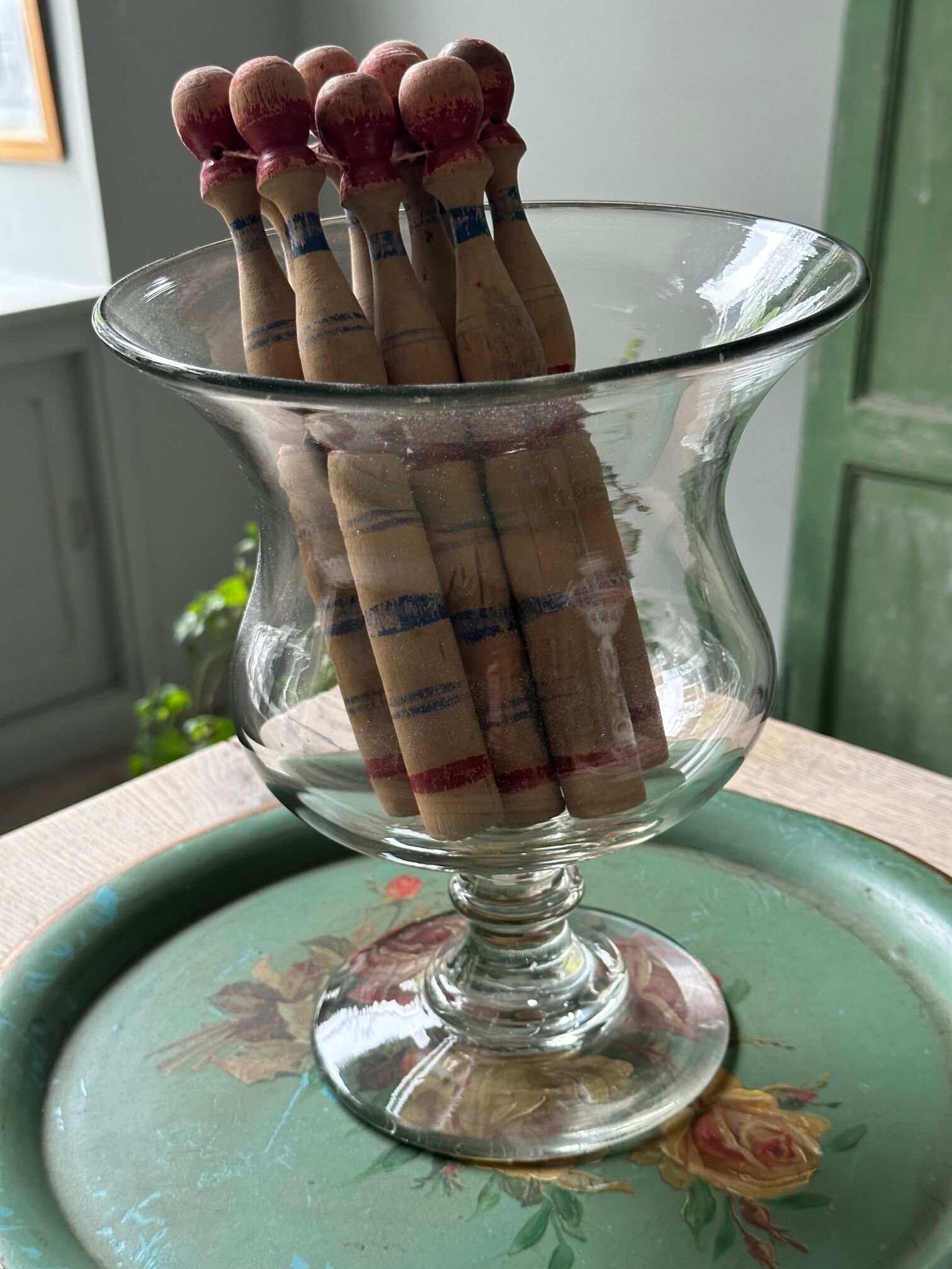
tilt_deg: -22.2
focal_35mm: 48
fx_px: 1760
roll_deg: +3.0
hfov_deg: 30.3
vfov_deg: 39.7
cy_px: 634
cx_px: 476
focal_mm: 6.86
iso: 160
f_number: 1.78
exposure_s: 1/60
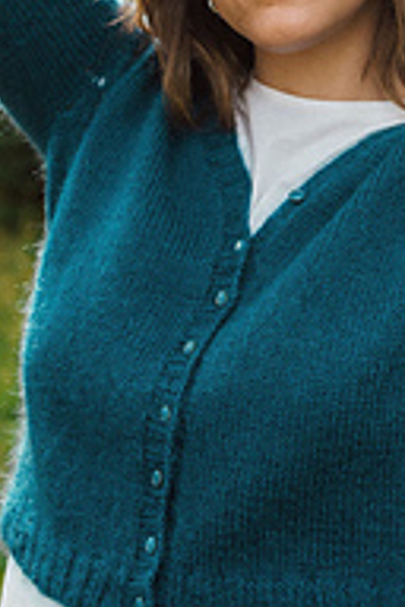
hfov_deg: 15.0
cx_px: 223
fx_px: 1536
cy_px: -76
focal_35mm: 91
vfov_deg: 21.2
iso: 320
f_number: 3.2
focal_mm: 35
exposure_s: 1/1000
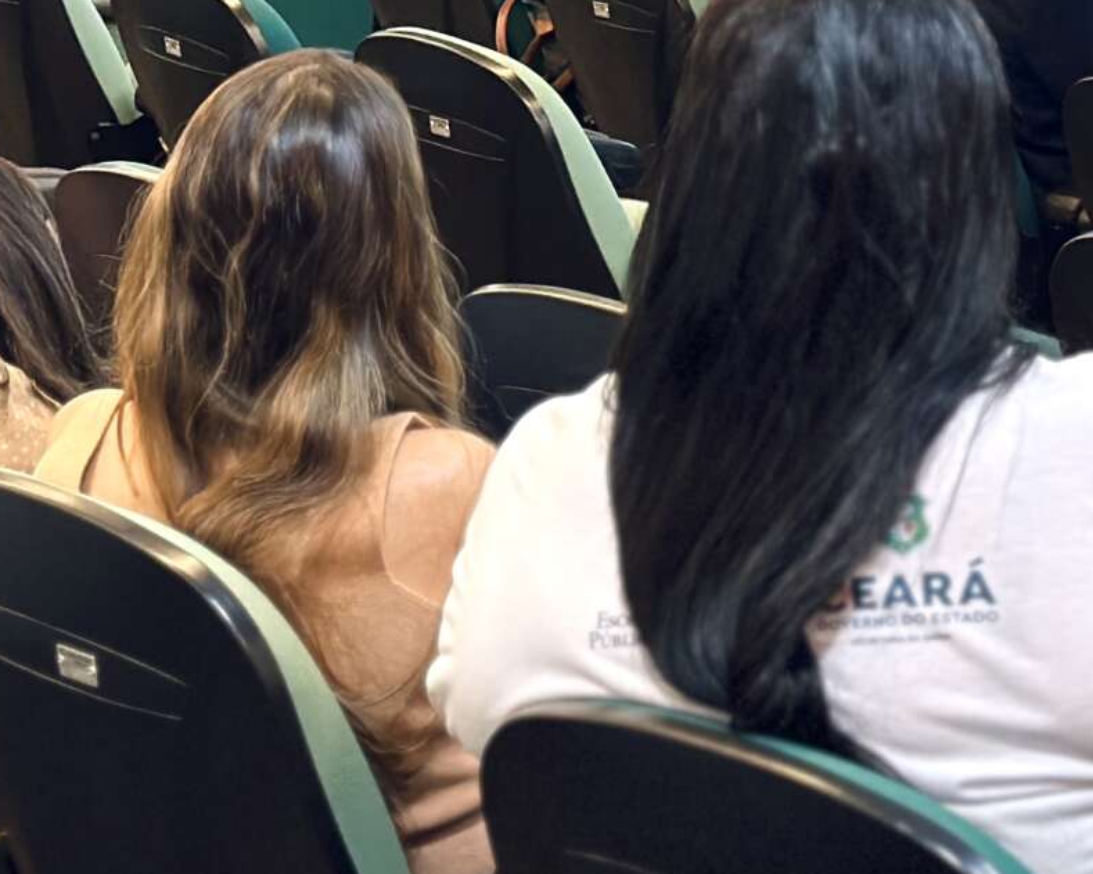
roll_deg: +1.0
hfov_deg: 12.7
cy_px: -202
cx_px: 695
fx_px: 4916
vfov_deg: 10.0
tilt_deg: -7.6
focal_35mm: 152
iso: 250
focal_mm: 6.86
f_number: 1.78
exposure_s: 1/60
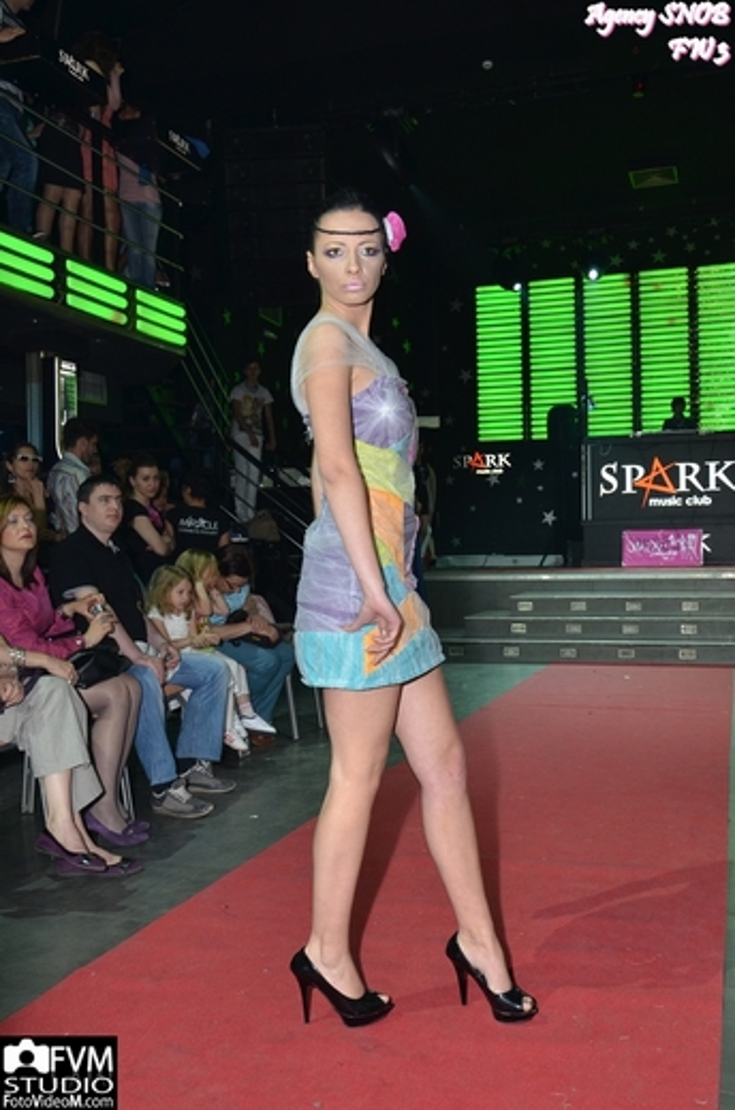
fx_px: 1016
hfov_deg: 39.8
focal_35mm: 33
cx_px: 368
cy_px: 555
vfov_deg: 57.3
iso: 640
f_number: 6.3
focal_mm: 22
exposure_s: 1/60
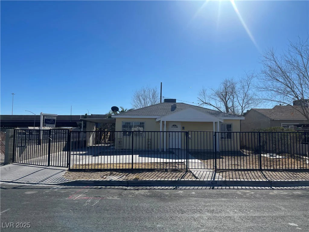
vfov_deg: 54.9
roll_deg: -0.7
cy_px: 116
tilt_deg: +4.2
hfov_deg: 69.4
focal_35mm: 25
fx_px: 223
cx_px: 154
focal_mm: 5.1
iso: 32
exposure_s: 1/6250
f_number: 1.6
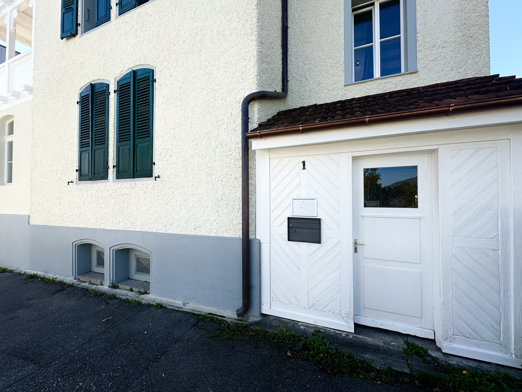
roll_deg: +0.1
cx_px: 261
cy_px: 196
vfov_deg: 85.7
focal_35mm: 14
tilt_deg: +0.5
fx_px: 211
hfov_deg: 102.1
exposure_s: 1/666
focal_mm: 2.22
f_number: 2.2
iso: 40
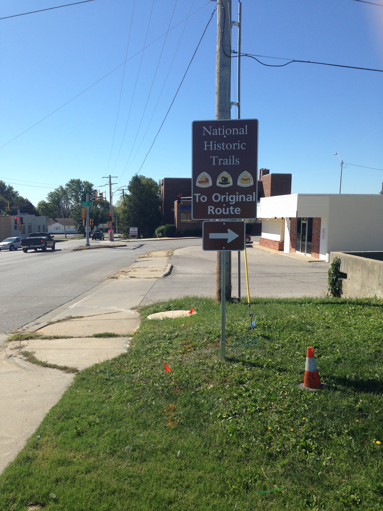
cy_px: 256
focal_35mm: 33
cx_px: 192
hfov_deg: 42.9
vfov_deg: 55.4
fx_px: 487
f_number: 2.4
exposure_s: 1/1550
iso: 50
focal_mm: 4.12
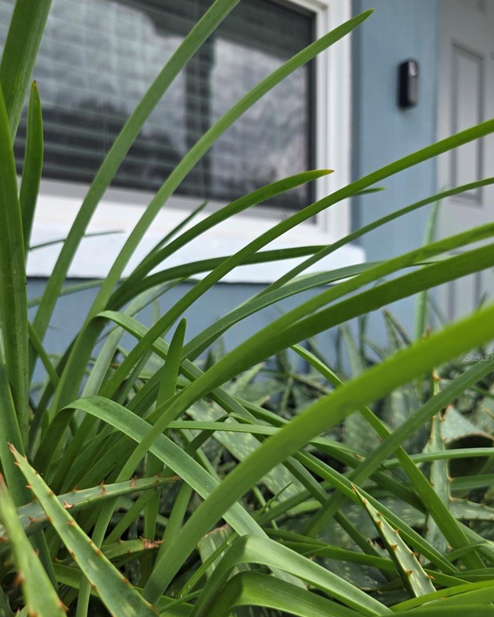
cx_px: 231
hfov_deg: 53.1
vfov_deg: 63.7
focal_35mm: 27
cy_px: 357
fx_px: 494
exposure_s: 1/1704
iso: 80
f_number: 1.7
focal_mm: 6.3
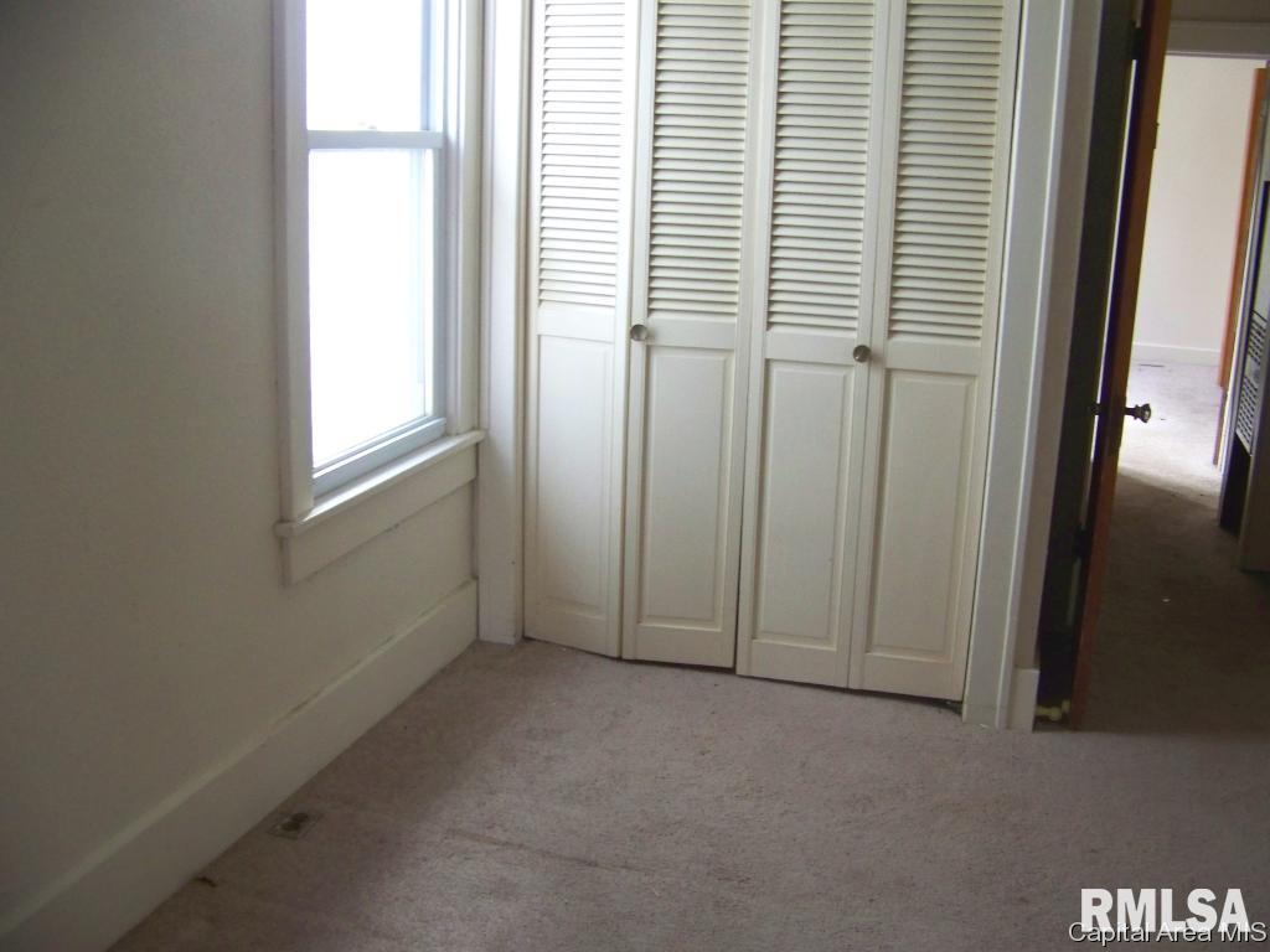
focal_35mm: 36
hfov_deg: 51.4
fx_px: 1321
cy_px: 476
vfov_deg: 39.7
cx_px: 635
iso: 200
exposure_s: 1/30
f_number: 2.8
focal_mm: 5.85
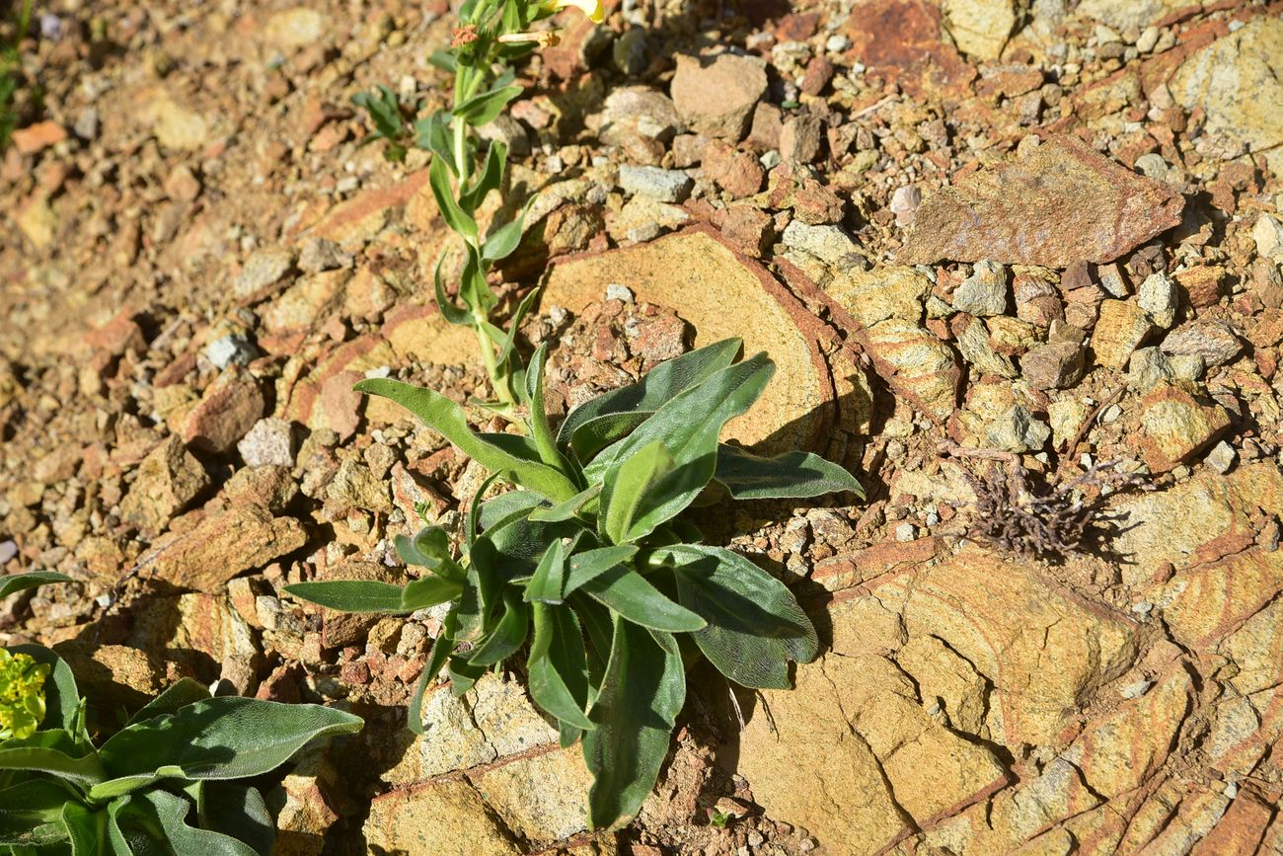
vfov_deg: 19.5
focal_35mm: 70
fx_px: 2495
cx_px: 642
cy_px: 428
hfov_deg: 28.8
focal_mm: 70
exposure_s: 1/500
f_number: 8
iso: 200
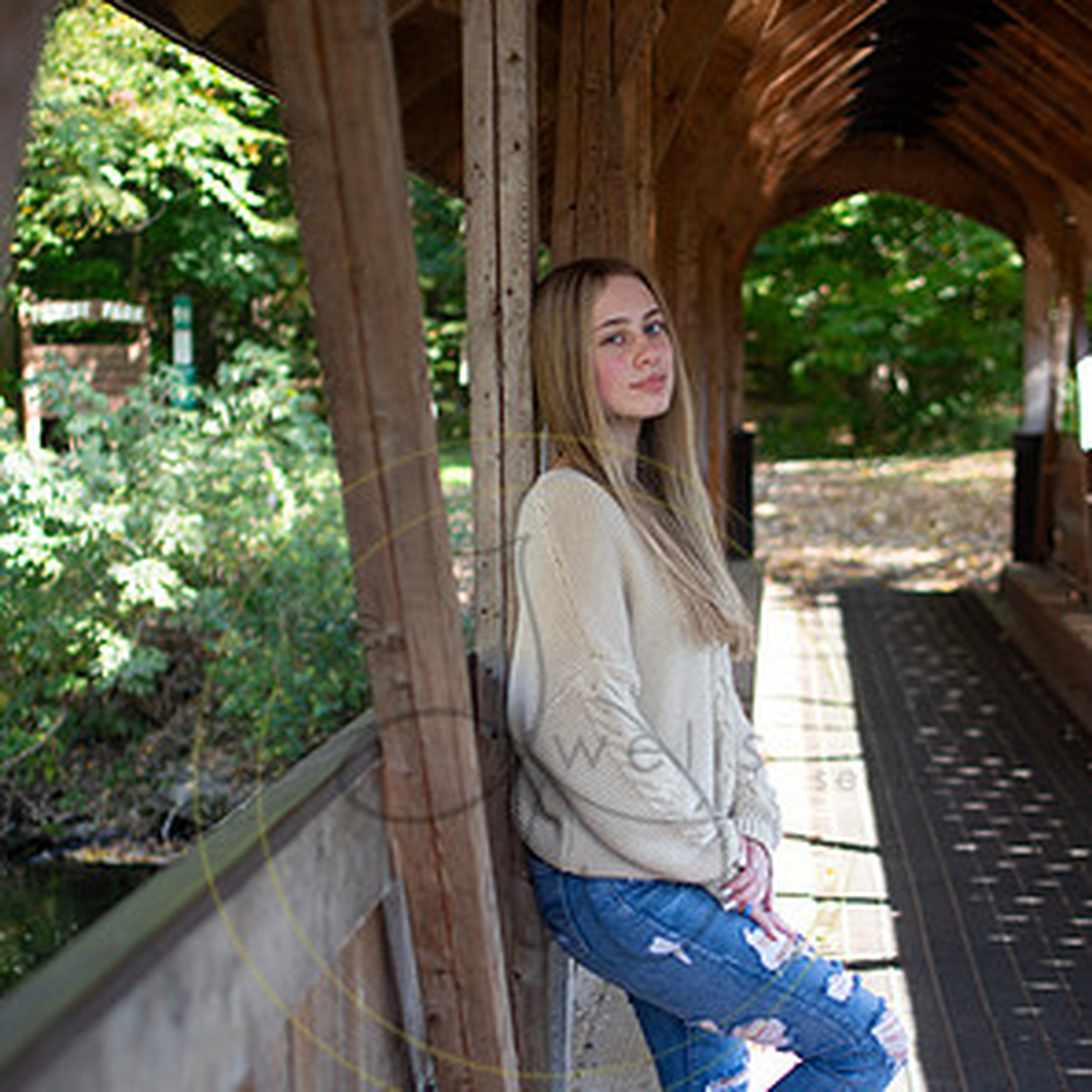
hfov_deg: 25.7
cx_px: 544
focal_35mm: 67
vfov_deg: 25.5
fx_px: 2391
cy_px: 772
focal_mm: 35
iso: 100
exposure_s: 1/200
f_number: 2.5
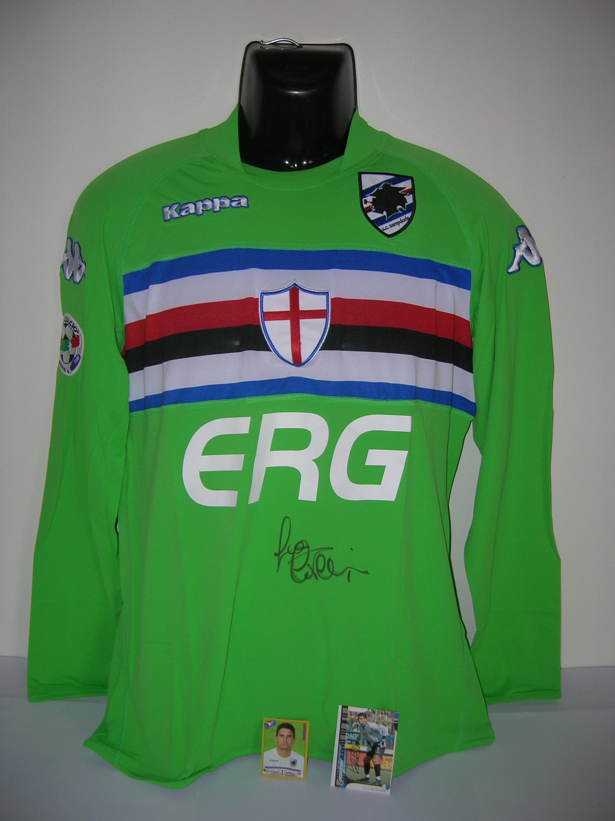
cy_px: 410
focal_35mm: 34
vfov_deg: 54.0
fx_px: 805
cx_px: 308
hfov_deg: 41.8
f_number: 2.9
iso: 50
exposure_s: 1/60.1
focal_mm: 5.7
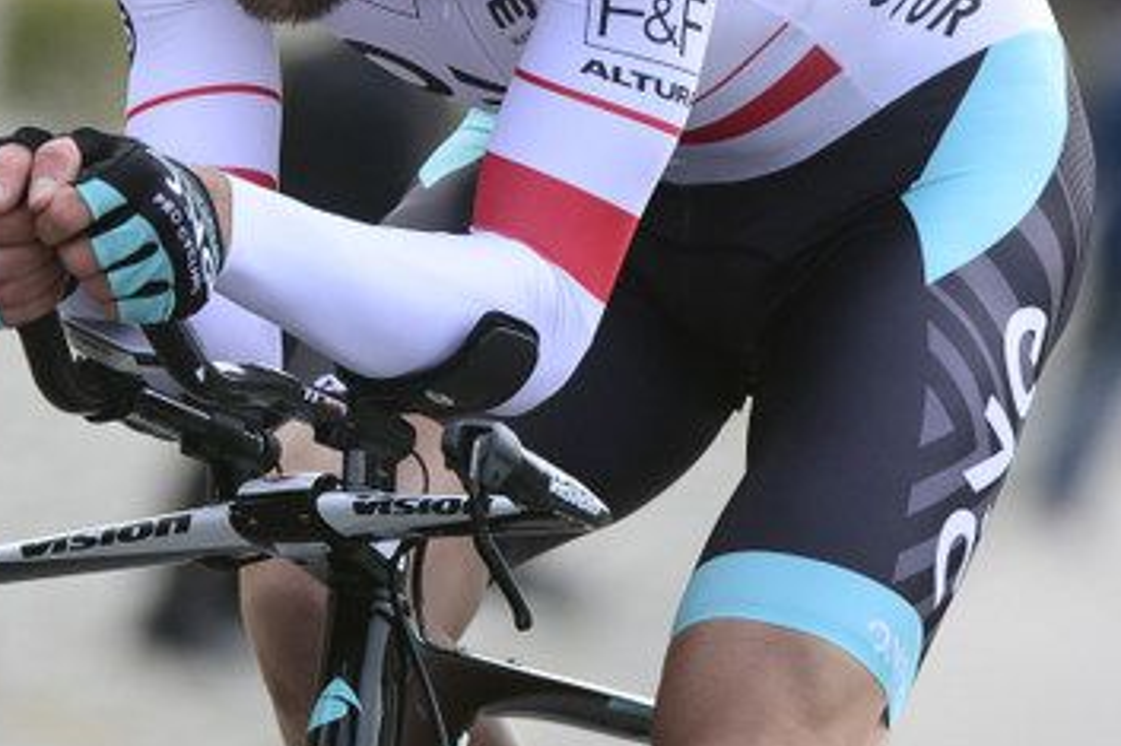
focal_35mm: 907
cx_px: 460
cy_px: -57
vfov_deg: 1.5
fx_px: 28228
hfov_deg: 2.3
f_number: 7.1
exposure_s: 1/1000
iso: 1000
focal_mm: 400
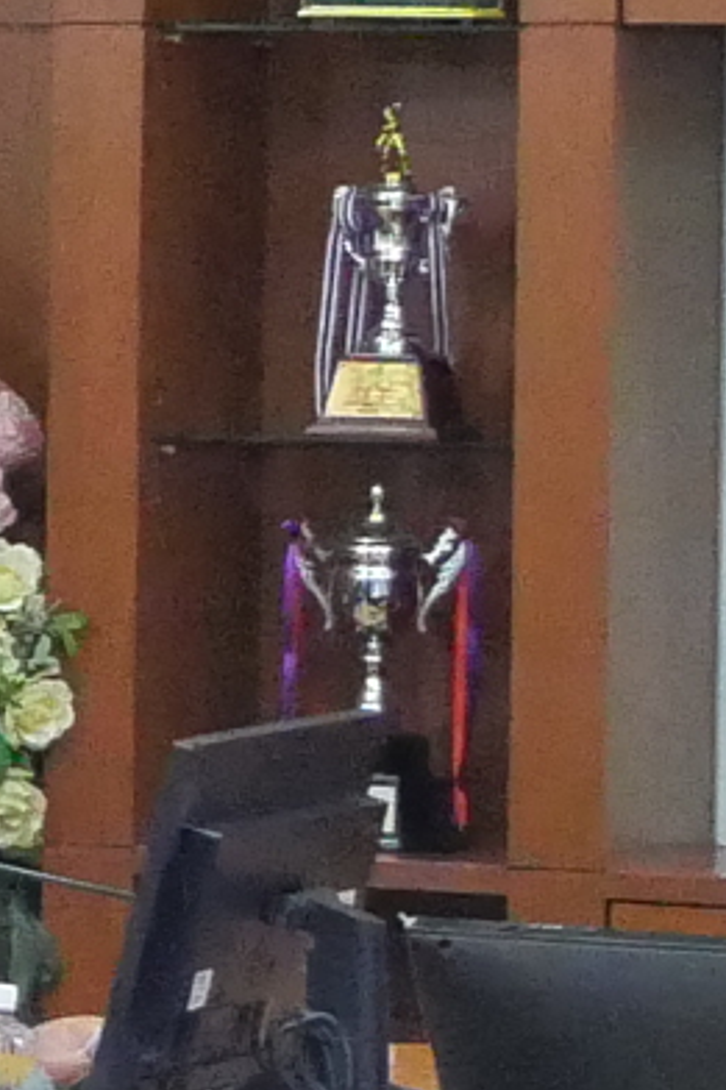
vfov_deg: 7.0
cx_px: -2259
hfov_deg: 4.3
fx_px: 8901
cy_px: 384
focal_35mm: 294
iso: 3200
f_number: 4.5
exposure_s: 1/80
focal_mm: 15
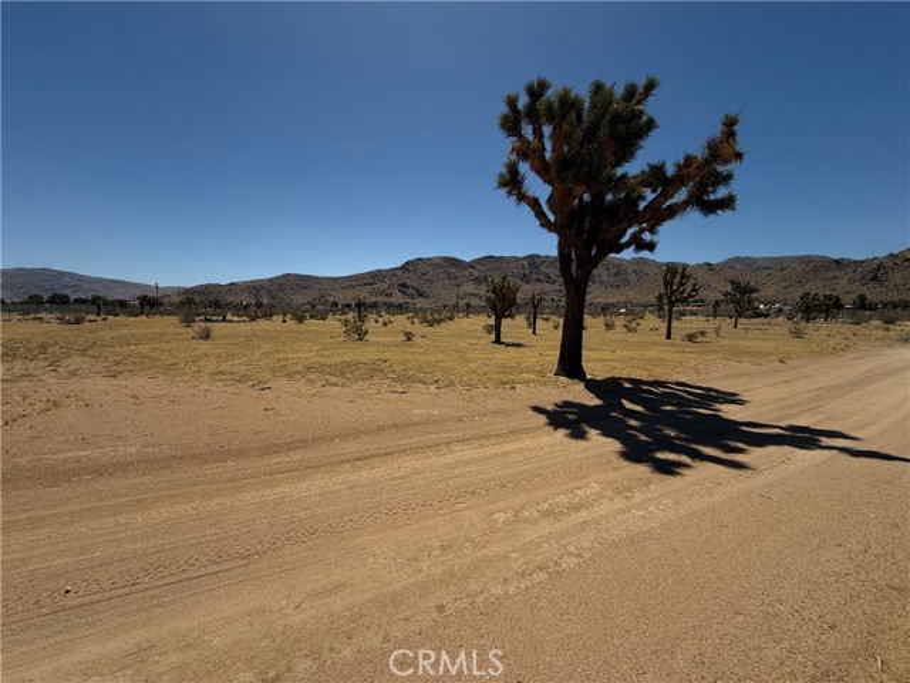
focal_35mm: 14
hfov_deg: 102.1
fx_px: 368
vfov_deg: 85.7
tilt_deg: -4.3
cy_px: 342
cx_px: 455
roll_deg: -1.0
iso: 64
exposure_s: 1/6173
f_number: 2.2
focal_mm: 2.22
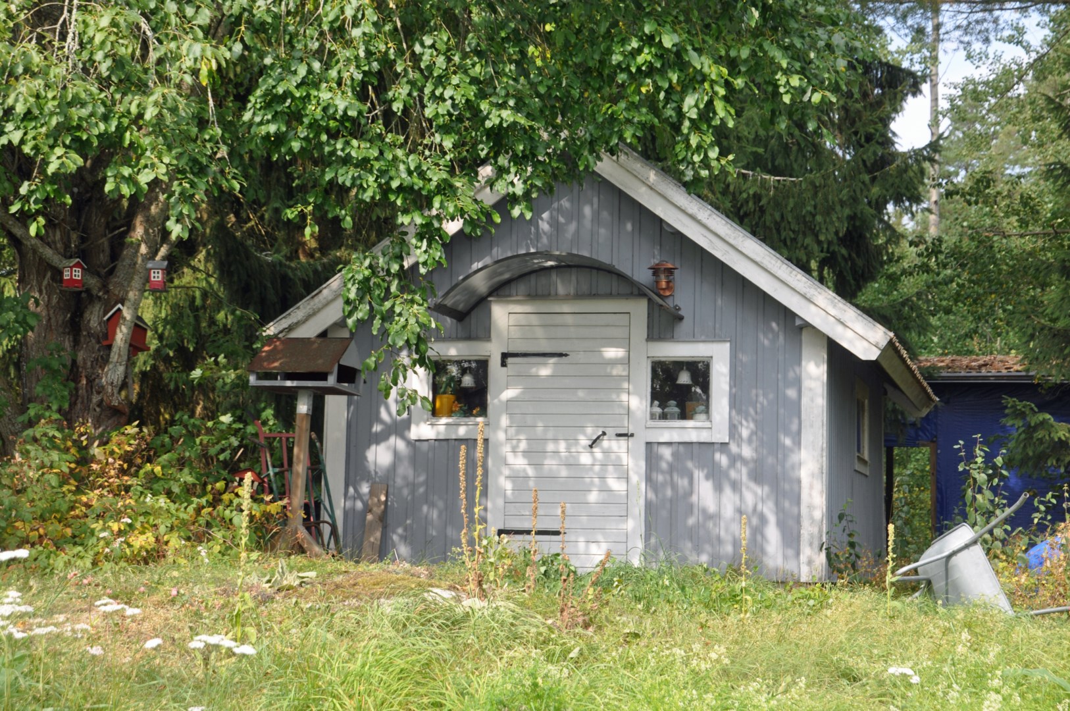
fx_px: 2226
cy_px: 356
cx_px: 535
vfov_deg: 18.1
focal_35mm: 75
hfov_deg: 27.0
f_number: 7.1
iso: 200
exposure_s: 1/200
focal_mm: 50
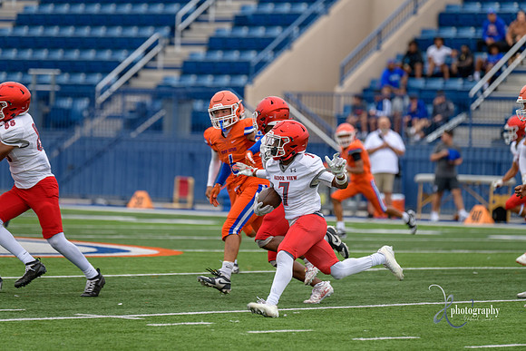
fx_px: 3946
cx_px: 263
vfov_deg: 5.1
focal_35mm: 270
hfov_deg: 7.6
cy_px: 176
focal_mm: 270
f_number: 3.5
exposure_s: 1/800
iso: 280
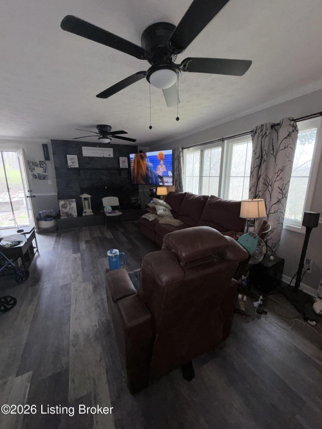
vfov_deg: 102.1
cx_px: 161
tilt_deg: -12.7
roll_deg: +0.9
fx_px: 174
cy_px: 214
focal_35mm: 14
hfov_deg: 85.7
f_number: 2.2
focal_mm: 2.22
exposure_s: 1/60
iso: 50
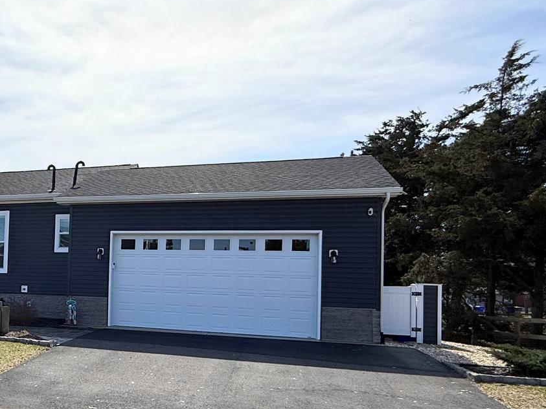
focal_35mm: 34
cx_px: 62
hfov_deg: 48.7
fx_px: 536
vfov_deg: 41.3
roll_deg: -2.2
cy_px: 271
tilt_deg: +2.9
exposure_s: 1/3460
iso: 64
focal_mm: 2.22
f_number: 2.2
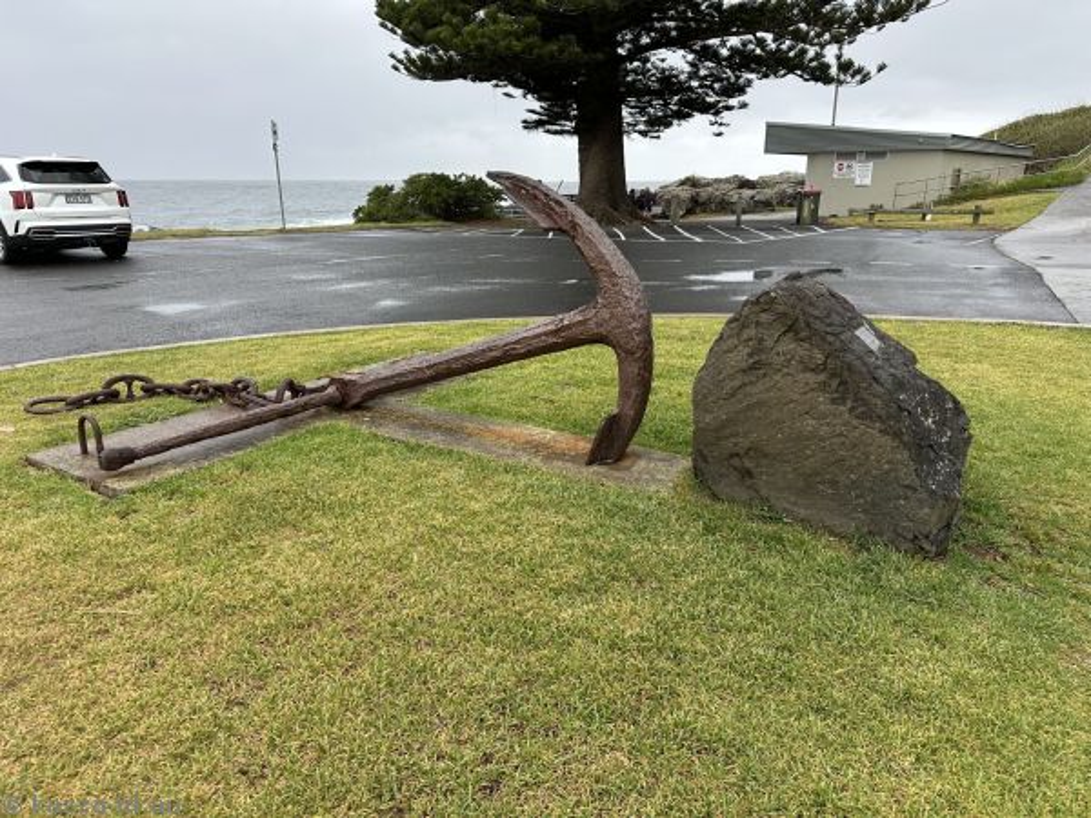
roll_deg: -1.5
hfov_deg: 71.6
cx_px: 546
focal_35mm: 24
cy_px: 409
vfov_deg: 56.8
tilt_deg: -14.5
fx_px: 756
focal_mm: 6.86
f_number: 1.78
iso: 80
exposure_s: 1/650
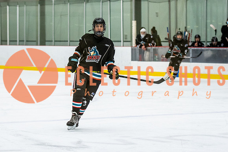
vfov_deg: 6.9
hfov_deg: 10.4
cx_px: 97
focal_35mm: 199
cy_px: 54
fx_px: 1258
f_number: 2.8
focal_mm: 90
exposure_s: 1/640
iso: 1400
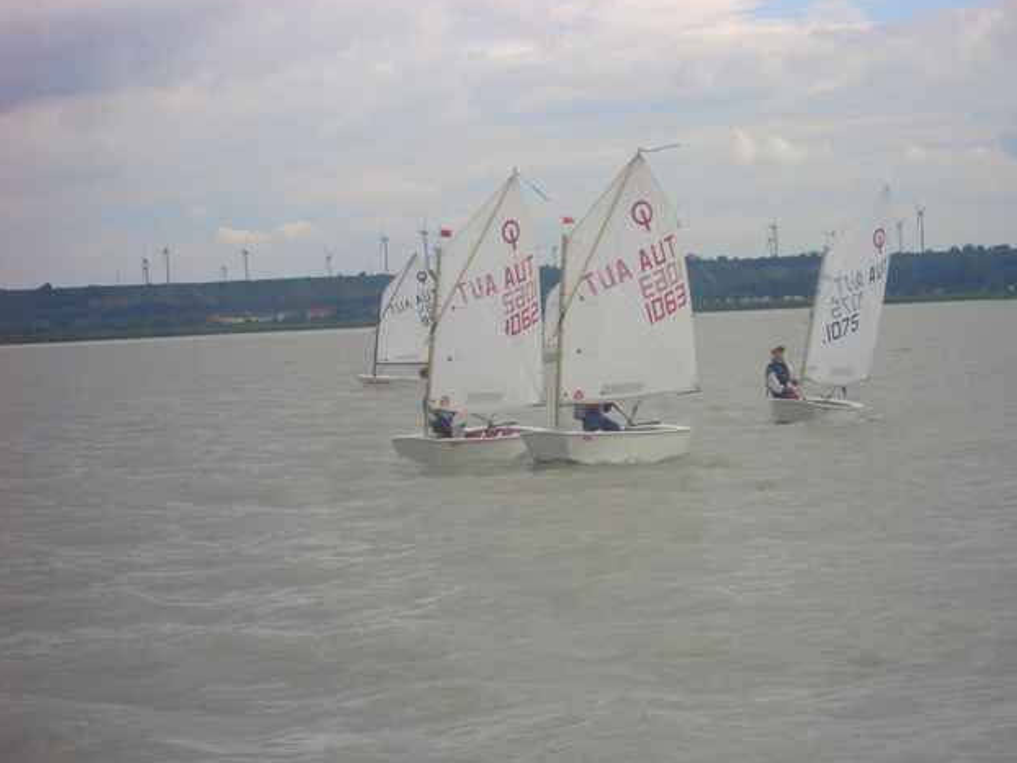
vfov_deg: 13.7
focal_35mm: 108
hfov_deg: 18.2
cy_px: 374
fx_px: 3174
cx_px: 520
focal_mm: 17.4
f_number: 7.7
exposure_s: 1/200
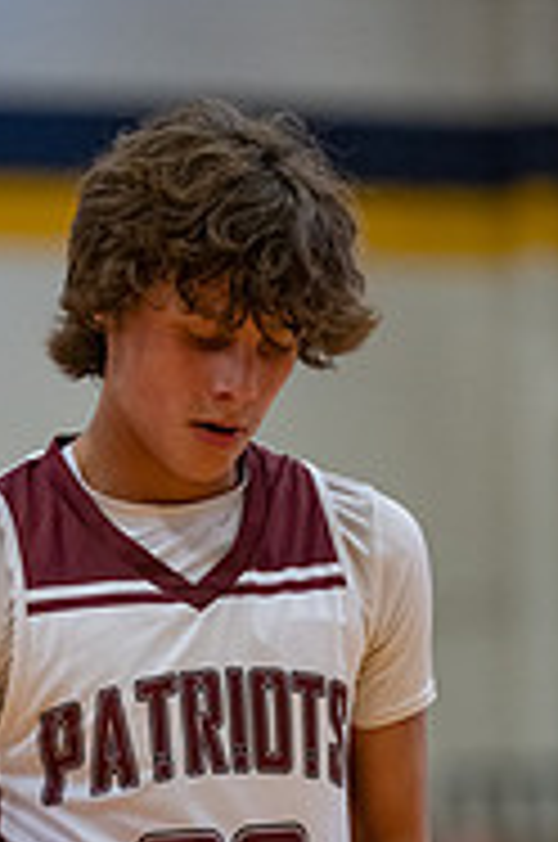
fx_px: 11084
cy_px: 603
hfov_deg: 2.9
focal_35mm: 475
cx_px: 252
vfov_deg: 4.3
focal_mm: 197
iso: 5000
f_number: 2.8
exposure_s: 1/1000
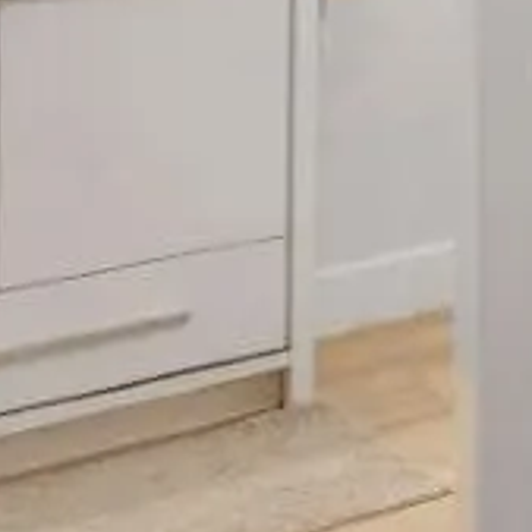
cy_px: -460
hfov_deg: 9.5
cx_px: 1826
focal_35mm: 114
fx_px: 1982
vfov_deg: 13.5
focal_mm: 14
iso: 400
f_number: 8
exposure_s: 1/25
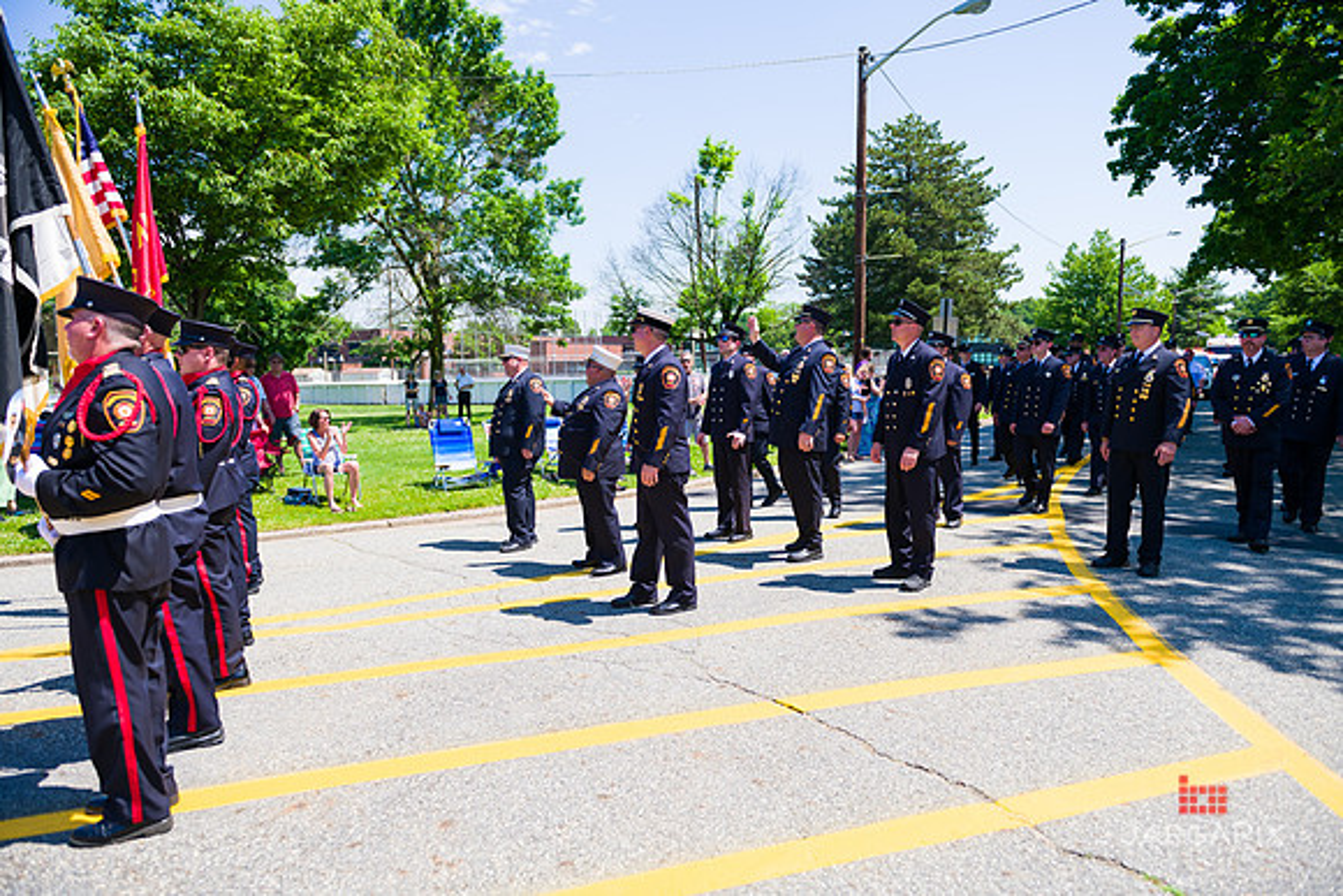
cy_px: 448
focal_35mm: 24
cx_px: 672
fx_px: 896
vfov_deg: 53.2
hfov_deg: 73.7
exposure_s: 1/1250
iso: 200
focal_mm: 24
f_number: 5
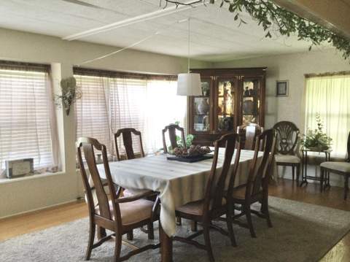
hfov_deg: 58.4
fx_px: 313
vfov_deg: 45.4
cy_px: 131
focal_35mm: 31
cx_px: 175
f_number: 2.4
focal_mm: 3.3
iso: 100
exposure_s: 1/30
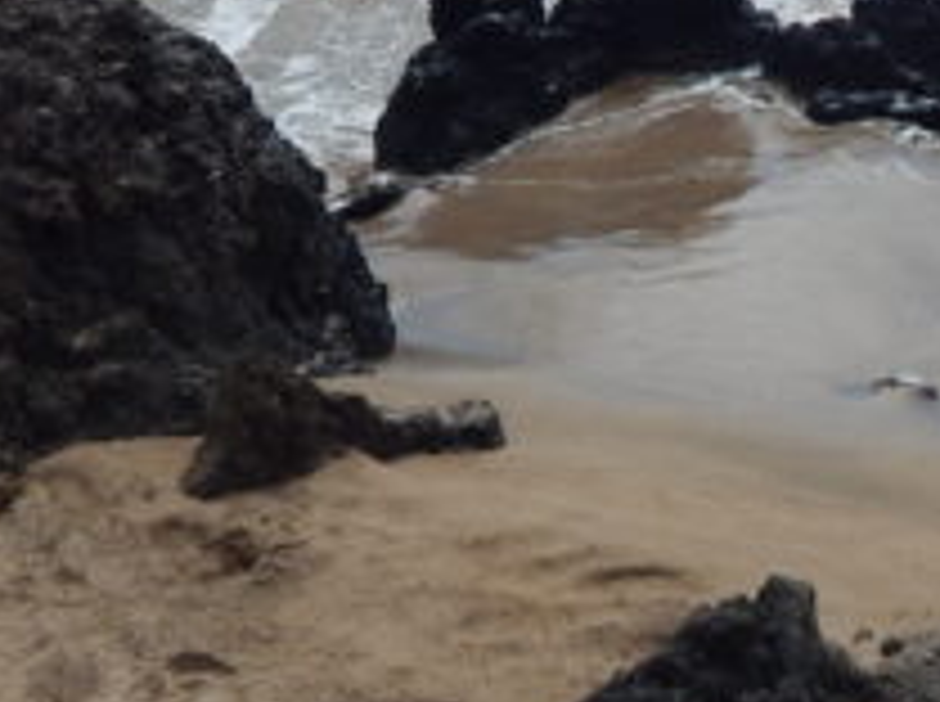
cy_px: -284
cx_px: 819
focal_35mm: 81
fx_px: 2196
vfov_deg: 16.8
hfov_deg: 23.6
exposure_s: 1/1000
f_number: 6
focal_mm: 4
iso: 125
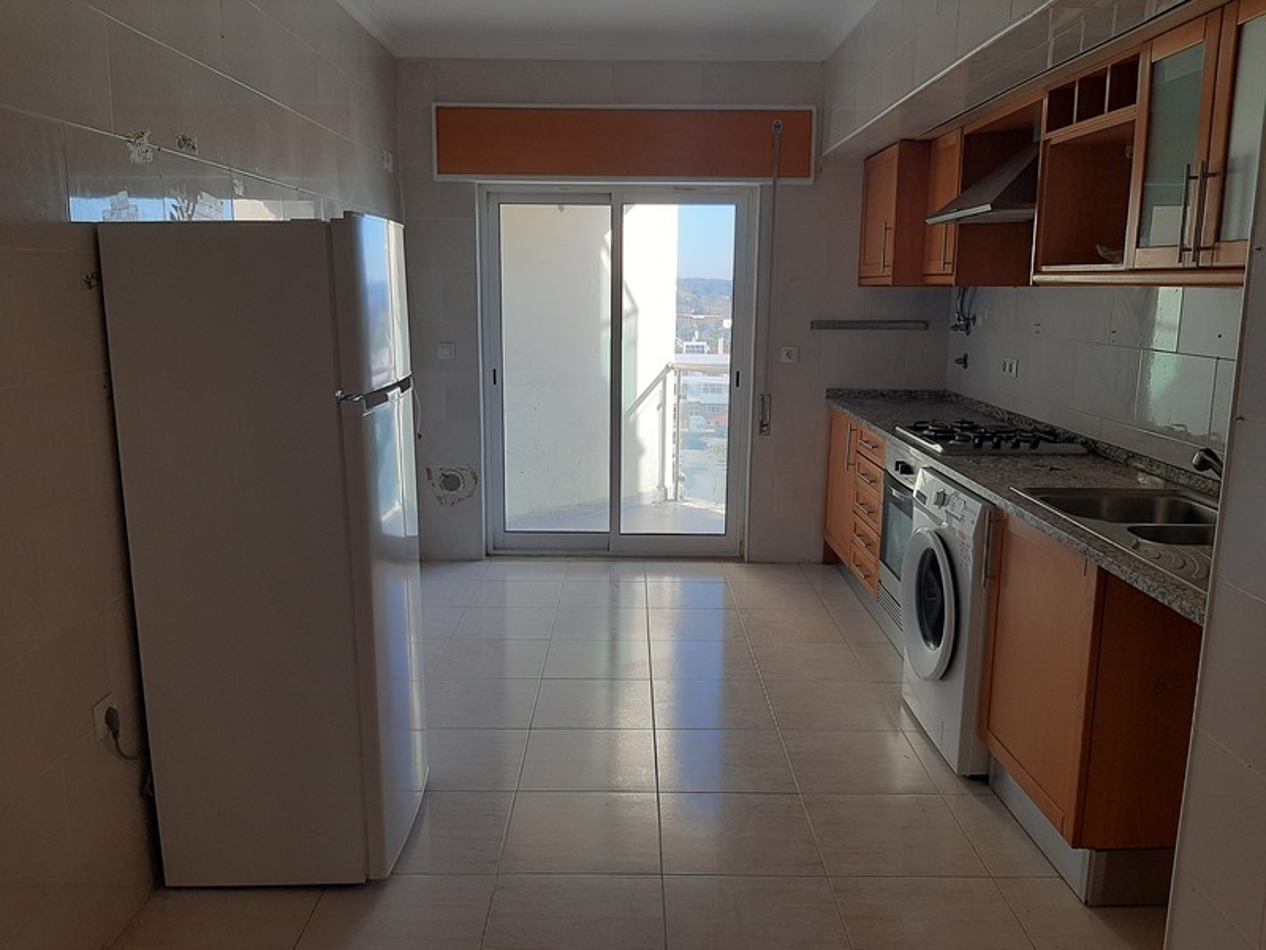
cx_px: 633
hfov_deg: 65.3
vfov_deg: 51.4
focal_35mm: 27
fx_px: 987
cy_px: 475
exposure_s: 1/288
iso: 40
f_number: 1.7
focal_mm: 3.93
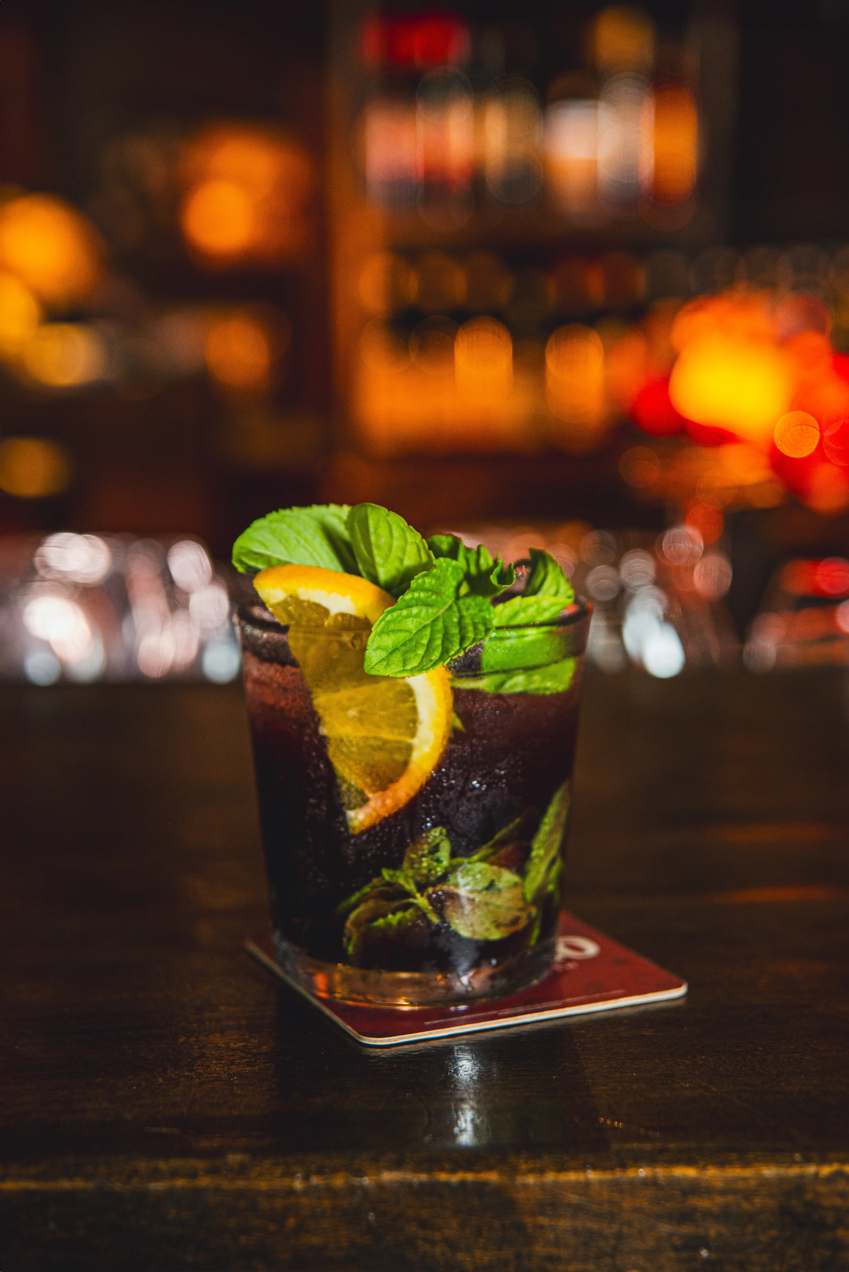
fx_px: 2474
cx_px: 424
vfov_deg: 28.8
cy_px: 636
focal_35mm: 70
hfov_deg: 19.5
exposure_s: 1/60
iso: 400
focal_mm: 70
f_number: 4
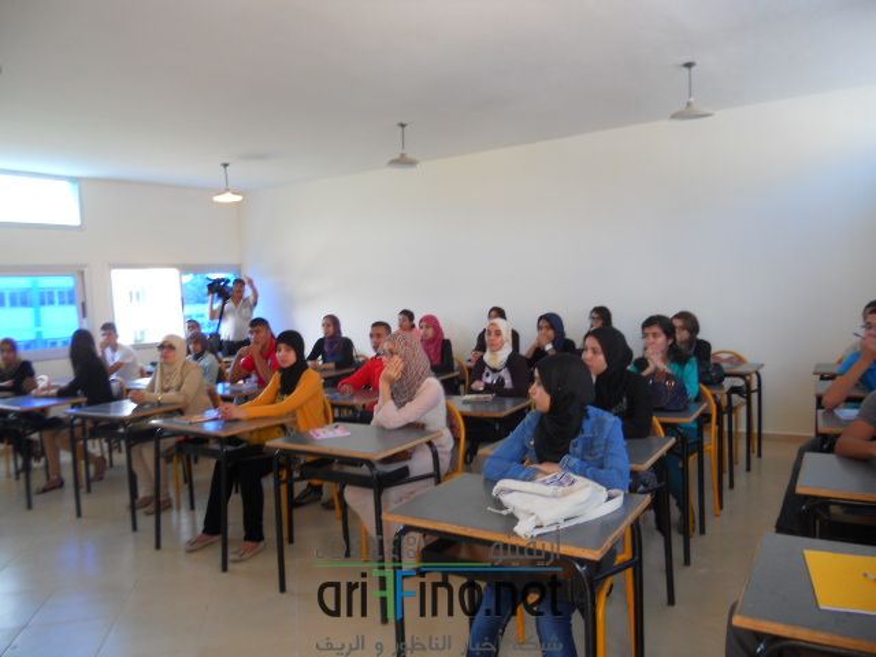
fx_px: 683
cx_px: 438
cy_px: 328
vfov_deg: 51.4
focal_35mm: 27
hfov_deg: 65.3
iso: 80
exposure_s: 1/100
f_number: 3.2
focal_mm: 4.9
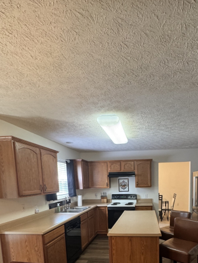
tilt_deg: -6.6
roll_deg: +1.5
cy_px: 201
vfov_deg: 70.6
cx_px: 130
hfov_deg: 59.8
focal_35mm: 22
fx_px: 168
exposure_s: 1/60
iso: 200
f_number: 2.2
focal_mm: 2.22
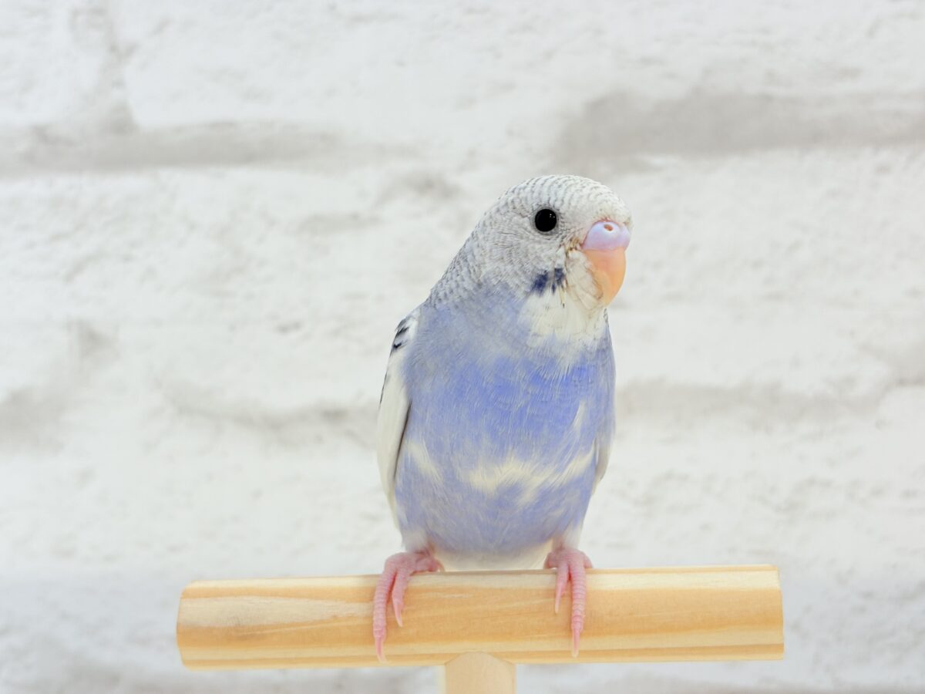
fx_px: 1390
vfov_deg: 28.0
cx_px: 462
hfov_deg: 36.8
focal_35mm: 52
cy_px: 347
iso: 32
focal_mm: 5.96
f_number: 1.6
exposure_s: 1/50
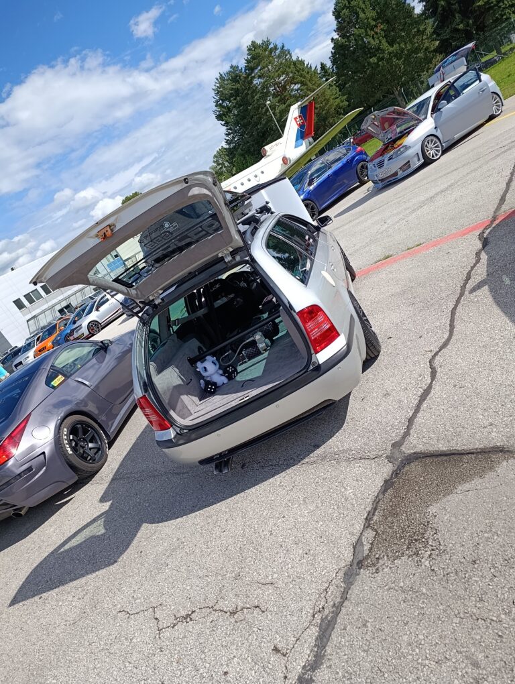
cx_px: 258
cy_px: 342
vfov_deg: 73.8
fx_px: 455
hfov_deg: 59.0
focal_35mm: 23
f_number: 1.65
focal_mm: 6.11
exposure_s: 1/606
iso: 50
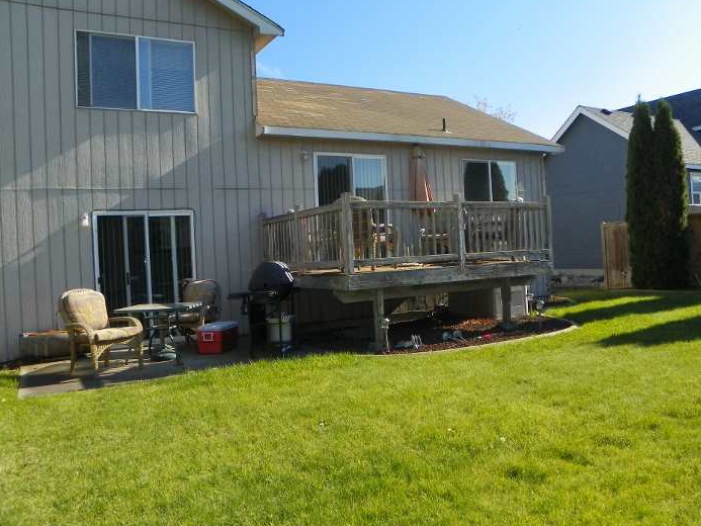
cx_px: 393
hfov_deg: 59.8
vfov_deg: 46.8
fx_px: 608
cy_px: 243
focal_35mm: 30
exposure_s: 1/400
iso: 64
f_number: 4.5
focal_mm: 4.6
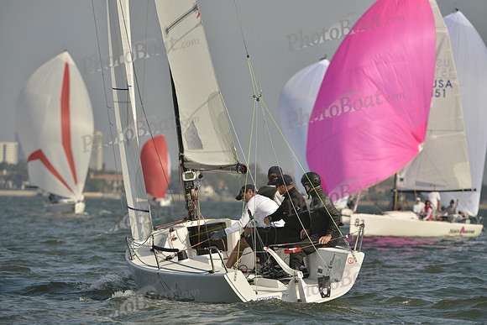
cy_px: 162
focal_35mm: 330
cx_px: 244
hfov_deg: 6.2
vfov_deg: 4.2
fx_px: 4465
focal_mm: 330
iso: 280
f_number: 8
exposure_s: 1/1600
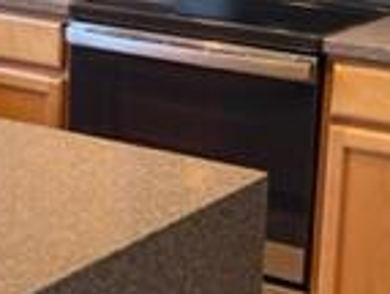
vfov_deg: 12.8
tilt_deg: -13.6
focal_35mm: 116
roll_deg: -2.8
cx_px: 136
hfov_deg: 16.9
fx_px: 1310
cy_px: 82
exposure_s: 1/120
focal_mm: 5.7
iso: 100
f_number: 1.5
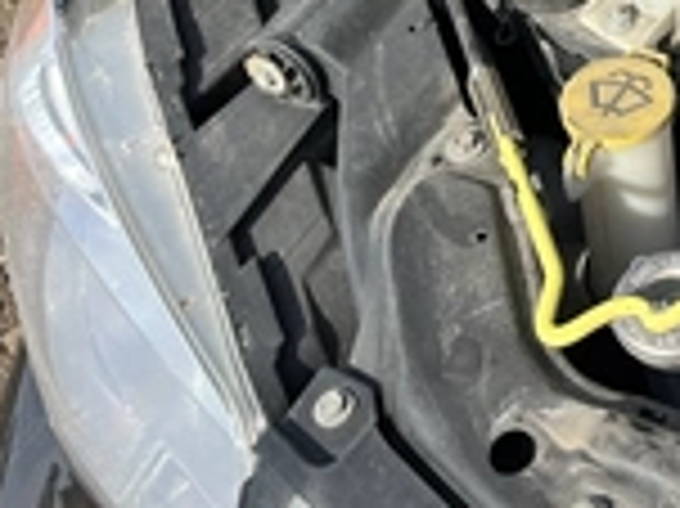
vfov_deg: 20.6
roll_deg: +2.1
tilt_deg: -42.7
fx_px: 1354
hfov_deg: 25.4
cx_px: 806
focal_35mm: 69
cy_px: 0
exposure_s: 1/1238
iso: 50
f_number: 1.6
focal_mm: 5.1
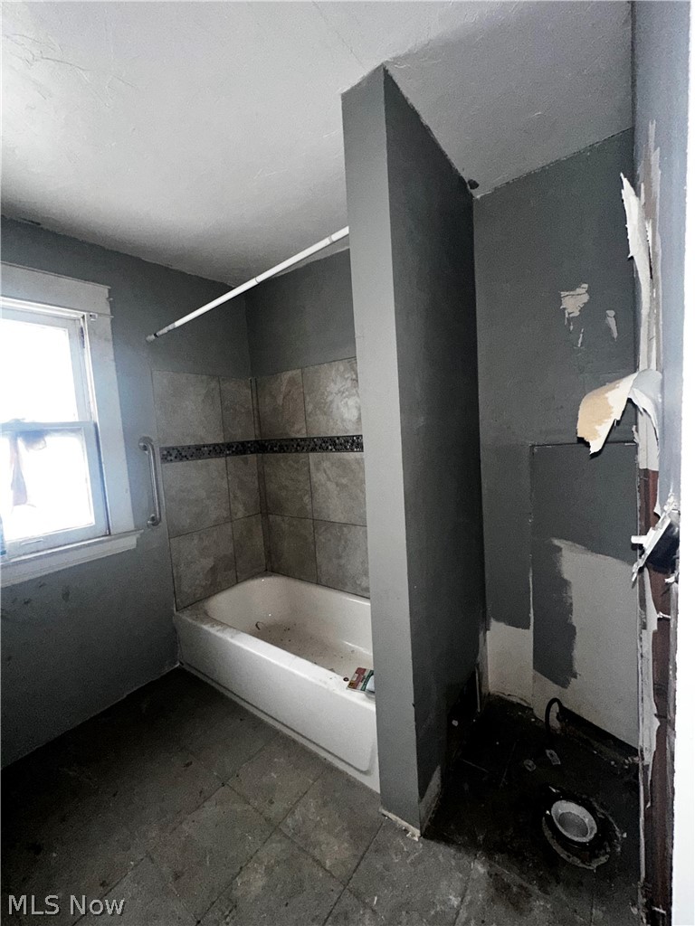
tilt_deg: -4.2
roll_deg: +2.8
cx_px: 348
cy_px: 463
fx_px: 375
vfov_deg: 102.1
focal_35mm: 14
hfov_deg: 85.7
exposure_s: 1/60
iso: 160
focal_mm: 2.22
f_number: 2.2
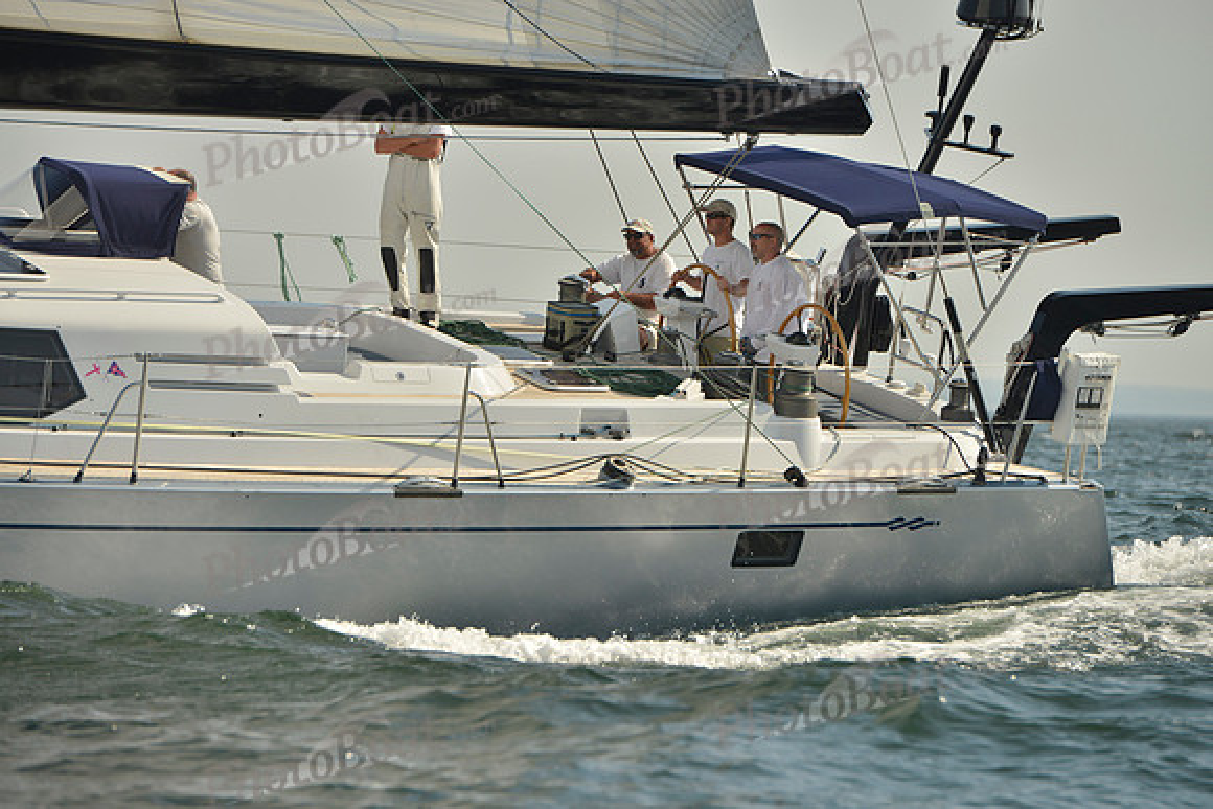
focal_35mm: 195
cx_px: 606
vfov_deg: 7.0
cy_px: 404
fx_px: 6572
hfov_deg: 10.5
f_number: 6.3
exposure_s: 1/1600
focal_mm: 195
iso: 200
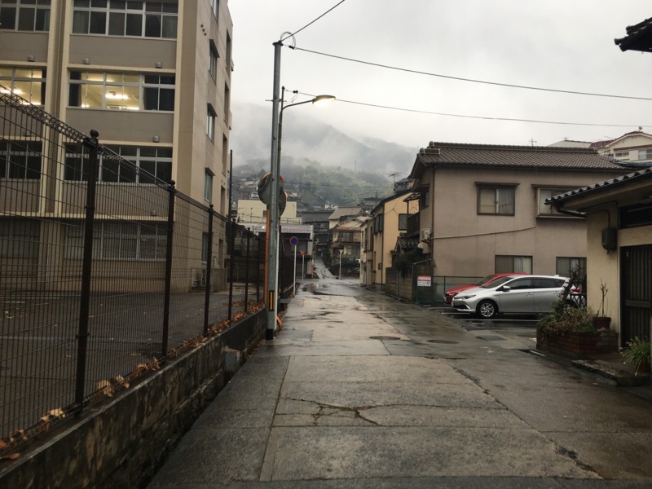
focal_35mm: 29
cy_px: 244
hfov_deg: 61.7
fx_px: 546
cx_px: 326
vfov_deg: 48.2
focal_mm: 4.15
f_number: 2.2
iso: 32
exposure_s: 1/60
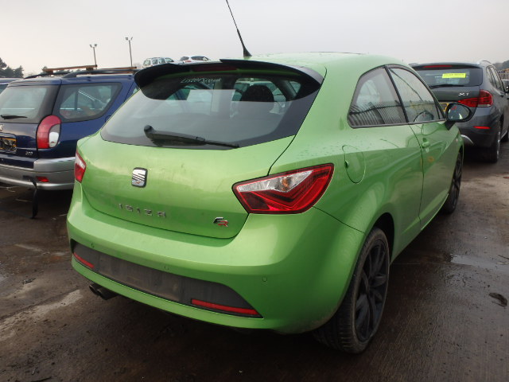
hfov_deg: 63.4
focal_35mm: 28
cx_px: 254
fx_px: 412
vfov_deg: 49.7
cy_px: 191
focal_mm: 5
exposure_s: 1/200
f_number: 3.9
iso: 125
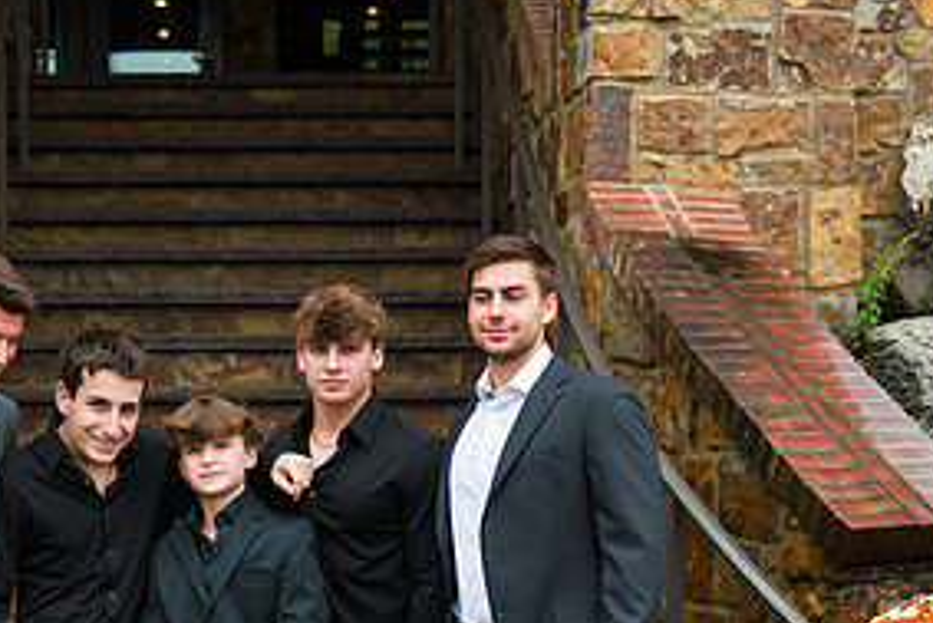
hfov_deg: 26.7
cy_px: 563
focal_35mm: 75
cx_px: 242
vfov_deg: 17.9
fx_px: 1945
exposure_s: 1/500
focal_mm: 35
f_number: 4
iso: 320
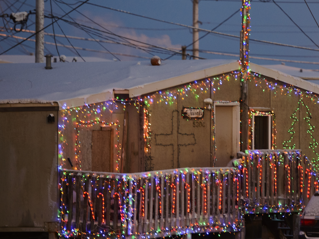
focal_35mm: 311
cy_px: 116
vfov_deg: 4.8
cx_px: 269
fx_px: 2866
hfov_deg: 6.4
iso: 1000
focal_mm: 155
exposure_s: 1/50
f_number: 3.2
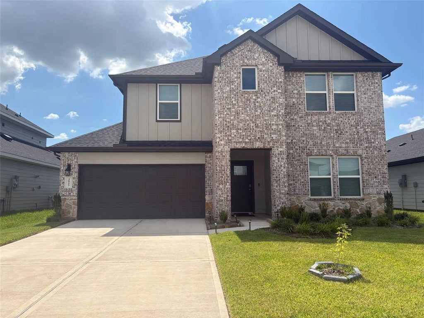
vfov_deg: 53.1
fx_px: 318
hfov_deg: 67.3
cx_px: 212
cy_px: 159
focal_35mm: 26
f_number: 1.6
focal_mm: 5.96
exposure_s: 1/4950
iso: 50
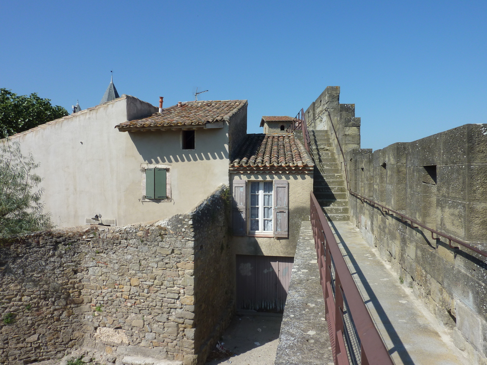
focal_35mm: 25
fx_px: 352
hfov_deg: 69.4
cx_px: 244
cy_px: 182
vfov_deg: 54.9
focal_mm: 4.1
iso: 80
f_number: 5
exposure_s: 1/500
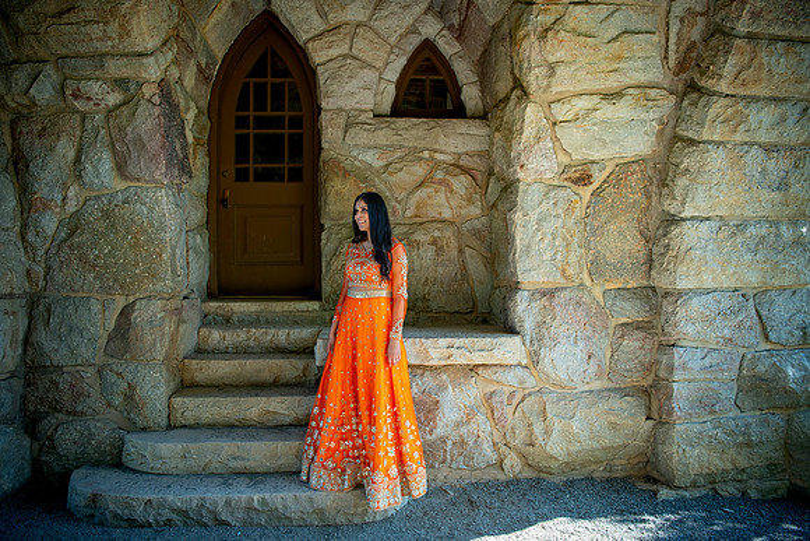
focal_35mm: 25
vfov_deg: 51.7
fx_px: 557
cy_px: 265
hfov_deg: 72.0
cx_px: 404
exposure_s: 1/320
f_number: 2.8
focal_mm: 24
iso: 160
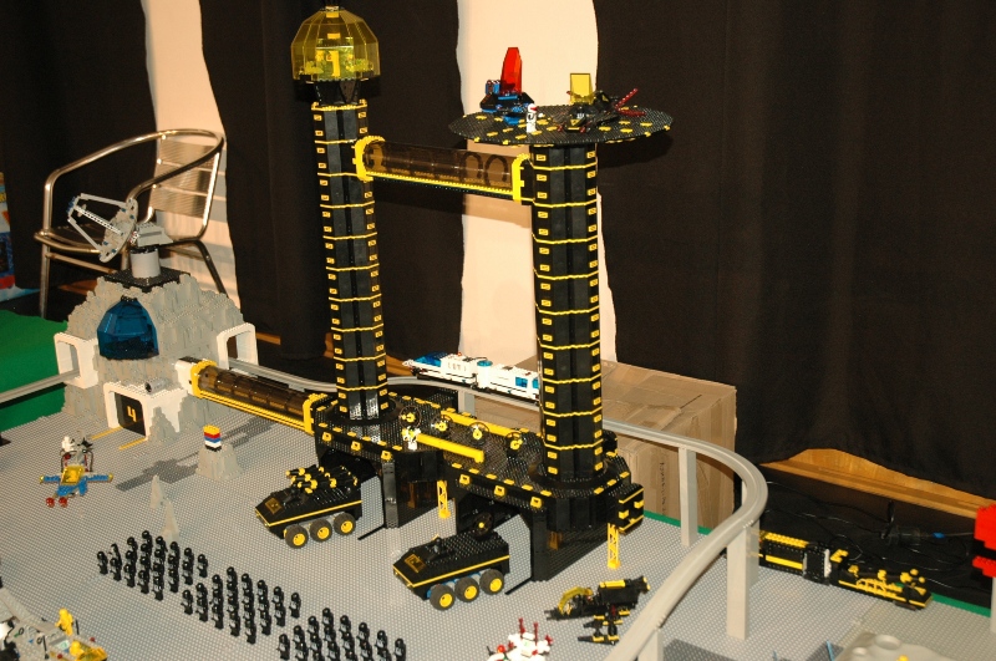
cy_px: 330
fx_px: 1285
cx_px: 498
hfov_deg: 42.4
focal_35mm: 46
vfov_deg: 28.9
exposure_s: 1/60
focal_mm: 31
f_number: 4
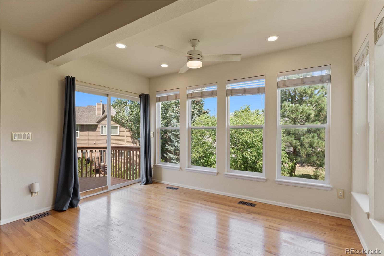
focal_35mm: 17
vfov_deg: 70.6
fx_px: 181
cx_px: 192
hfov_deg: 93.5
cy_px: 128
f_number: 9
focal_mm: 11.3
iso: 125
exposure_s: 1/10
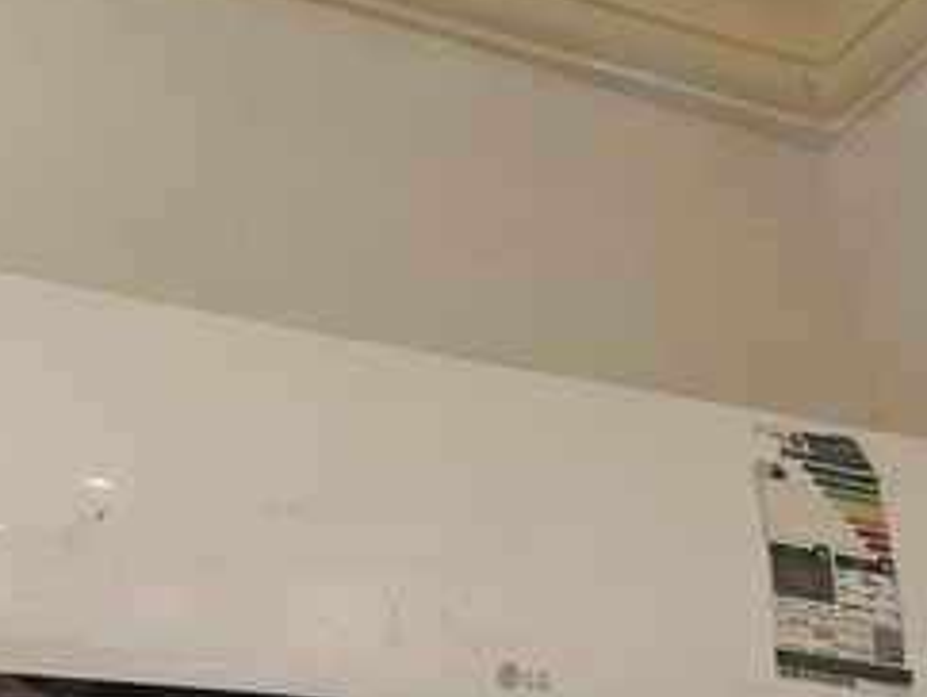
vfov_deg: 29.3
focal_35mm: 49
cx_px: 305
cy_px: 507
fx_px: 1313
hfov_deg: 38.4
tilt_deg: +23.3
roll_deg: +1.0
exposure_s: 1/60
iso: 320
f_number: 1.6
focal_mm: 5.1
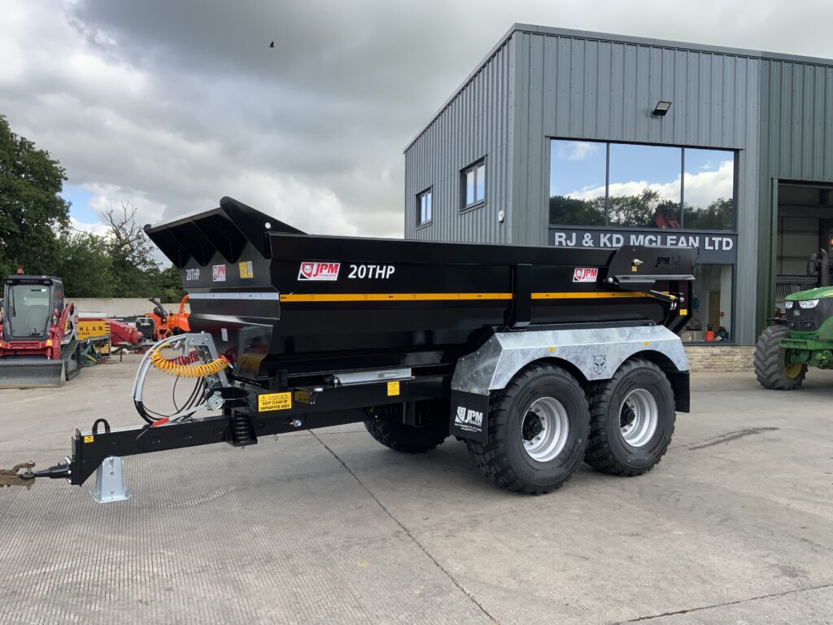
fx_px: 698
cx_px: 416
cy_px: 312
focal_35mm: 29
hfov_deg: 61.7
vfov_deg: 48.2
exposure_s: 1/613
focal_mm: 3
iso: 16
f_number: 1.8
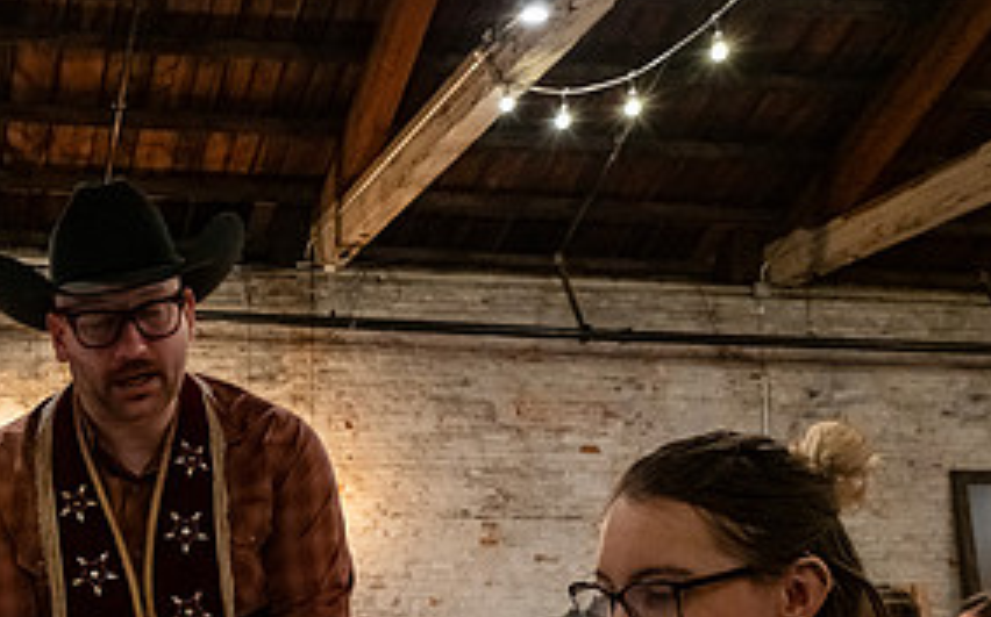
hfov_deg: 37.4
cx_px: 80
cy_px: 570
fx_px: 1349
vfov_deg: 24.9
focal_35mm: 50
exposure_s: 1/40
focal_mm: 24
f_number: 6.3
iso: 6400
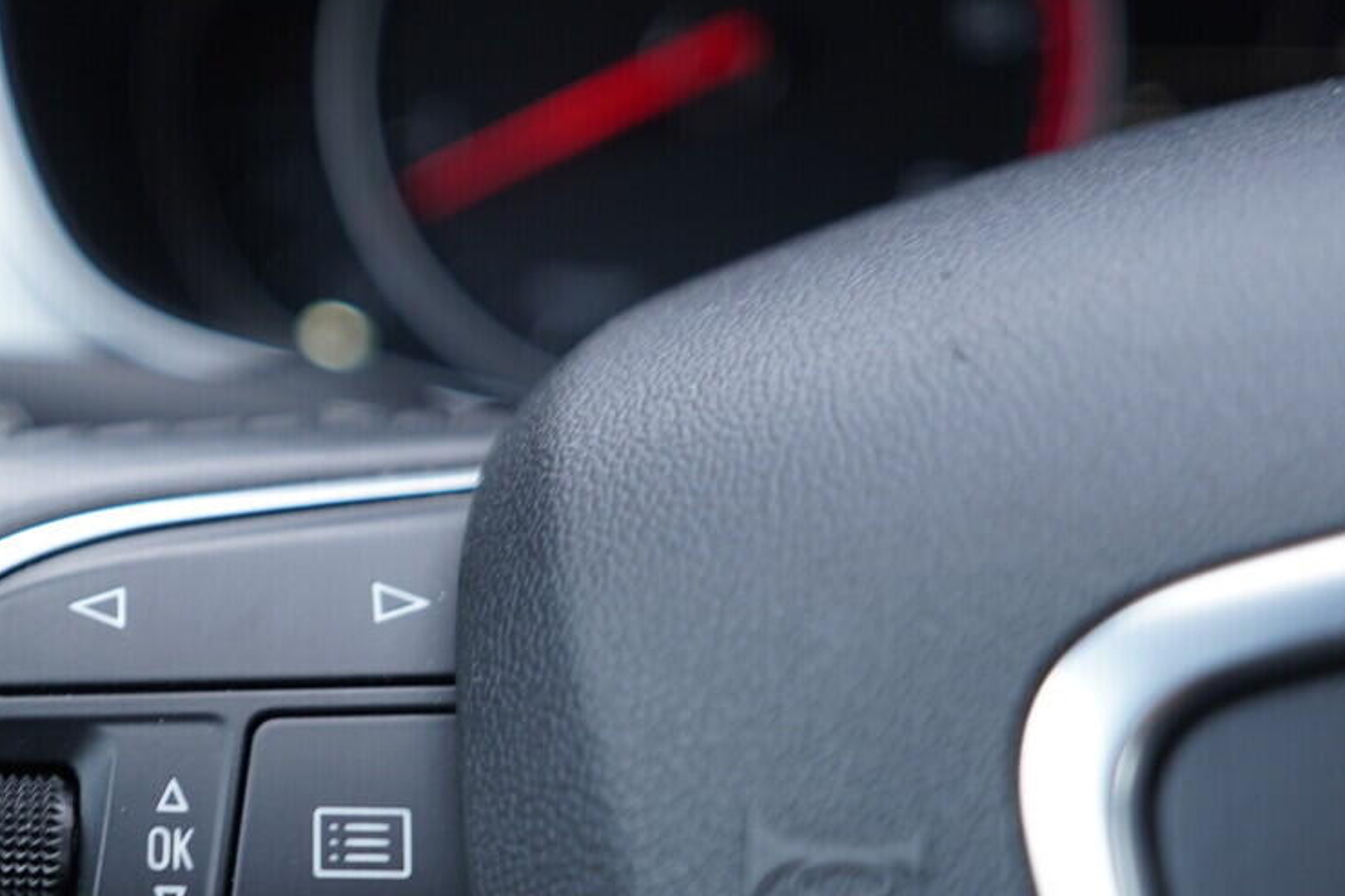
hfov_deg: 27.4
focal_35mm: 70
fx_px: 2615
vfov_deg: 19.3
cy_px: 693
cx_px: 49
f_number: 2.8
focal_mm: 24
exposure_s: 1/40
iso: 250
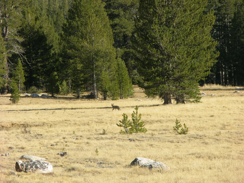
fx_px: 1974
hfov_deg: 7.1
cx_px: 122
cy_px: 92
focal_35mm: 280
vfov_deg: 5.3
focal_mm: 71.2
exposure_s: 1/204
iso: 50
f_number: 5.3
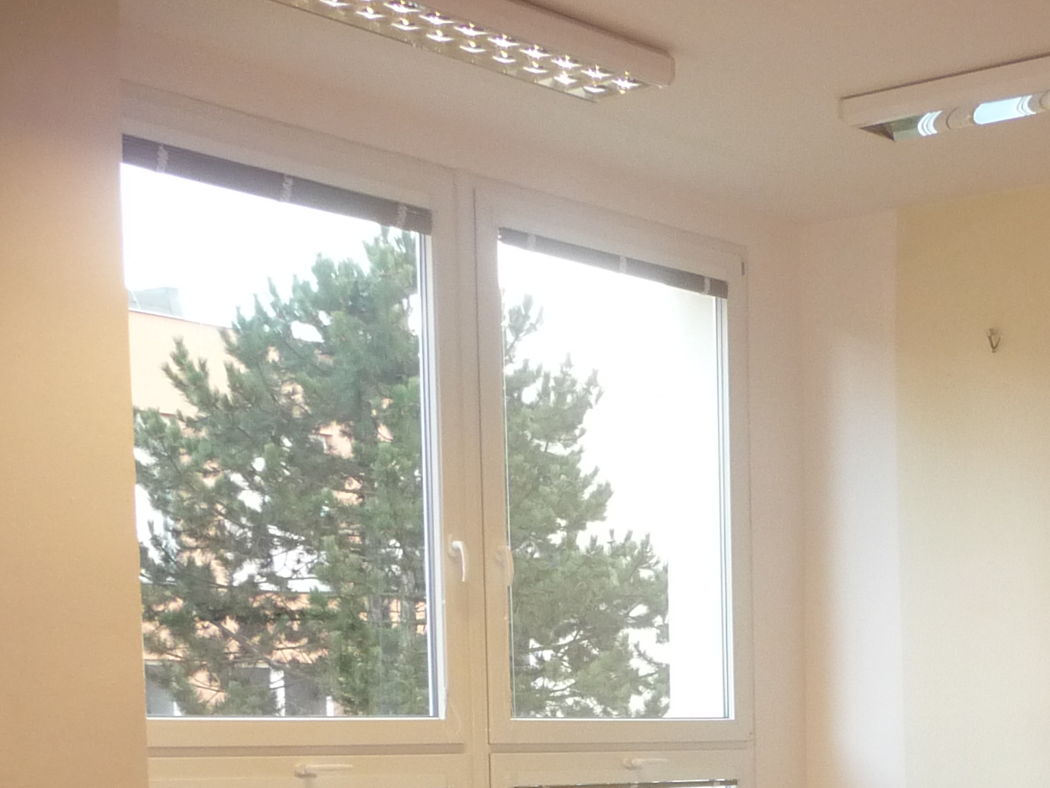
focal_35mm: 66
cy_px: 921
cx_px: 1136
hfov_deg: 27.1
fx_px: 2002
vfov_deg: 20.9
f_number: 3.3
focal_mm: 4.7
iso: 200
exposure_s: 1/30
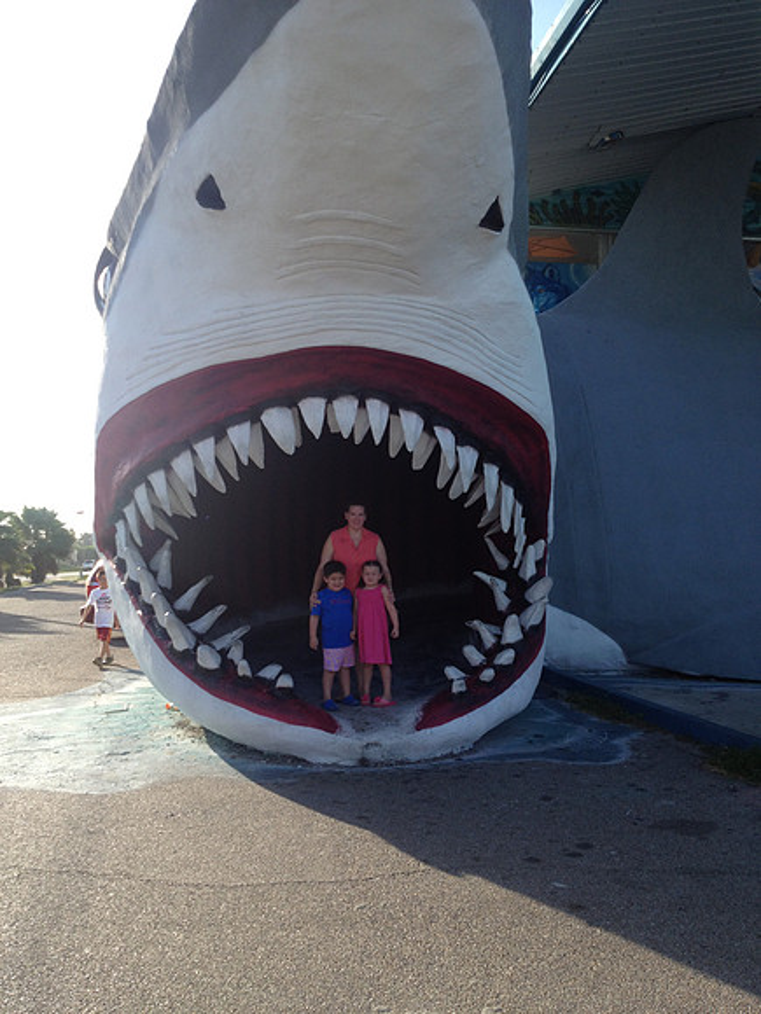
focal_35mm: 35
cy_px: 507
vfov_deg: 52.6
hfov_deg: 40.7
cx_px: 380
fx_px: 1026
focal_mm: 4.28
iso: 50
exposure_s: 1/613
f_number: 2.4
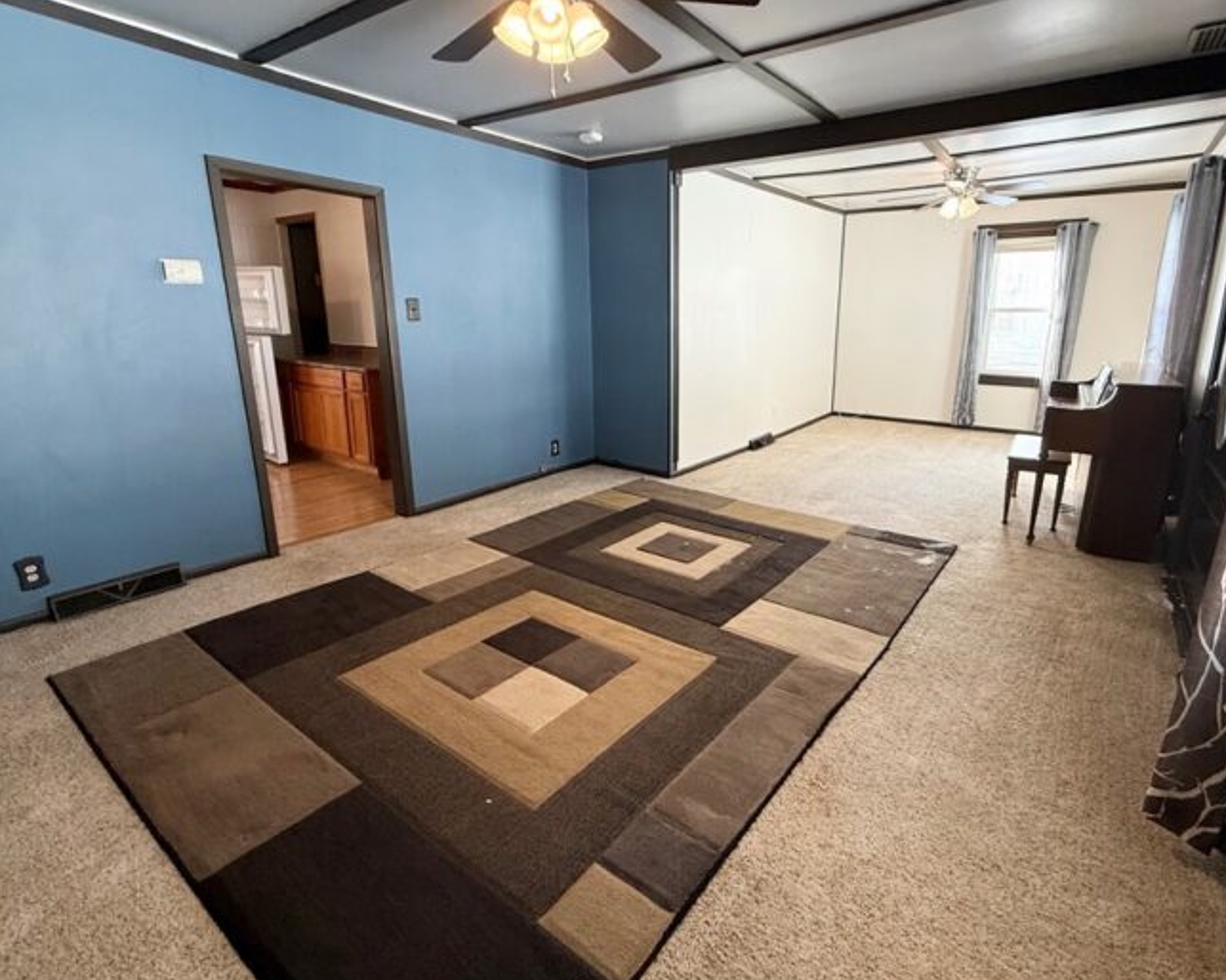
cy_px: 448
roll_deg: +0.0
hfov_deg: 89.3
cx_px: 683
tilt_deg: -11.4
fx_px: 617
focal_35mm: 17
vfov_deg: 76.8
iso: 200
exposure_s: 1/120
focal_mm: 2.22
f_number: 2.2
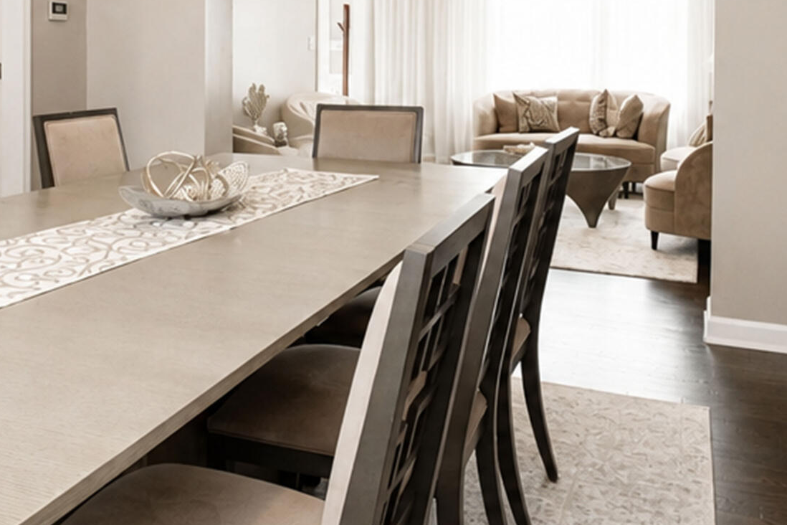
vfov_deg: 31.2
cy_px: 58
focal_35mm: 41
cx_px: 217
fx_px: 896
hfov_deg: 46.1
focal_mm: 10
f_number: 8
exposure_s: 1/80
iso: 1600
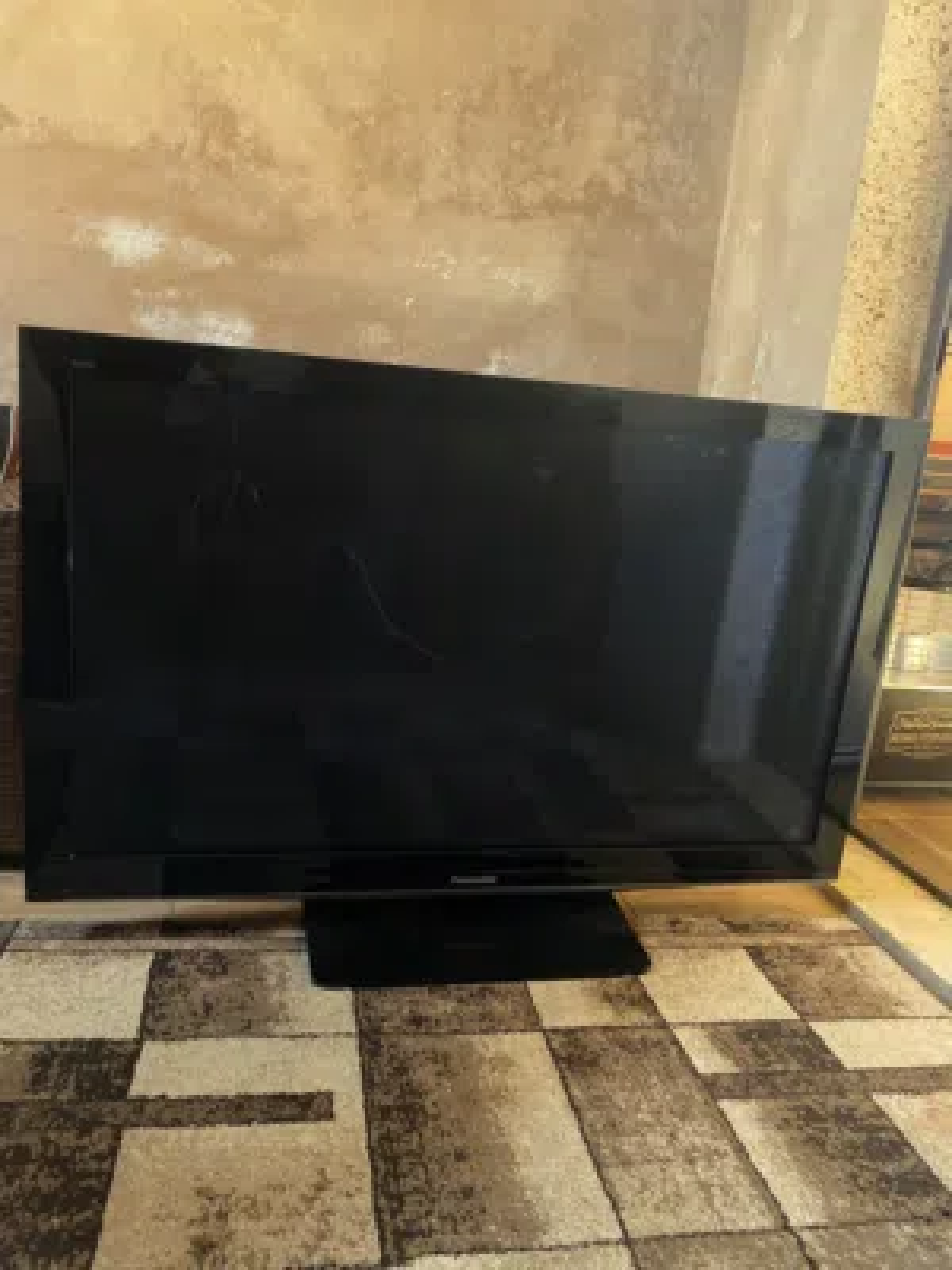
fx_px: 953
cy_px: 635
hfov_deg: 53.1
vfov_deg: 67.3
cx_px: 476
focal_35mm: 26
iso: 500
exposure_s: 1/44
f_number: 1.8
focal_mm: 4.25
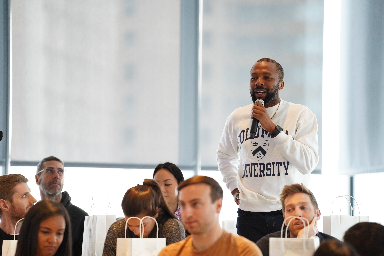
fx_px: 2133
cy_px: 128
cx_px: 192
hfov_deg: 10.3
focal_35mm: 200
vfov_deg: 6.9
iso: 1250
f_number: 2.8
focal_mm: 200
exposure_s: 1/125
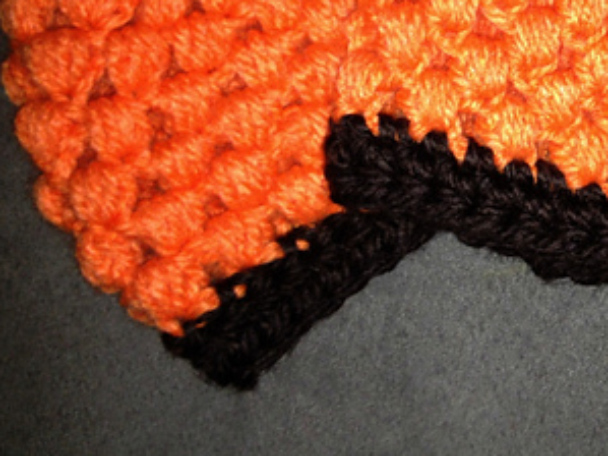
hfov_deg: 25.0
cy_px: 2
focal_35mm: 75
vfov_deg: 19.1
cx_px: 584
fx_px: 1317
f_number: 2.4
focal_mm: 4.28
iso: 64
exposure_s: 1/20
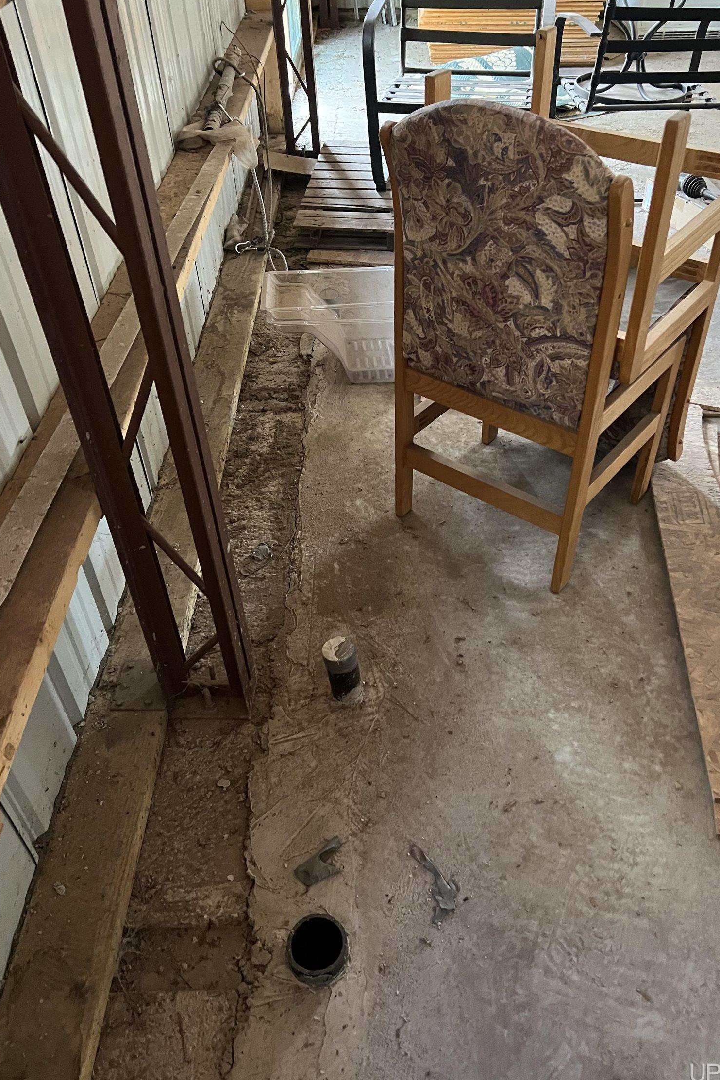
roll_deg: +1.7
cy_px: 538
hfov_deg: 46.3
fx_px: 840
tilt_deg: -41.3
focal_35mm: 28
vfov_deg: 65.5
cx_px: 405
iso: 640
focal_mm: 5.7
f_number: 1.5
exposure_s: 1/38
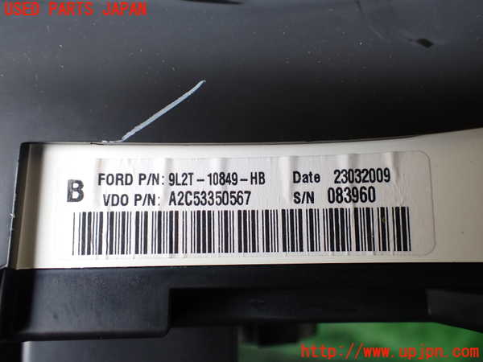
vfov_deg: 46.8
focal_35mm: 30
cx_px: 242
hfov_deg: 60.0
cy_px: 181
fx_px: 419
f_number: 2.3
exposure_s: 1/125
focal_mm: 5.4
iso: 160
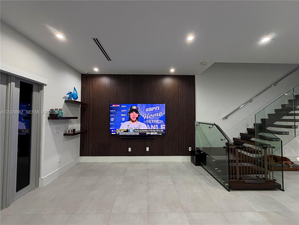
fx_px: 121
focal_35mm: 14
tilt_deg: +1.7
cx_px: 150
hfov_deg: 102.1
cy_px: 112
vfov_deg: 85.7
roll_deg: +0.0
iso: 320
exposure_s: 1/60
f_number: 2.2
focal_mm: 2.22
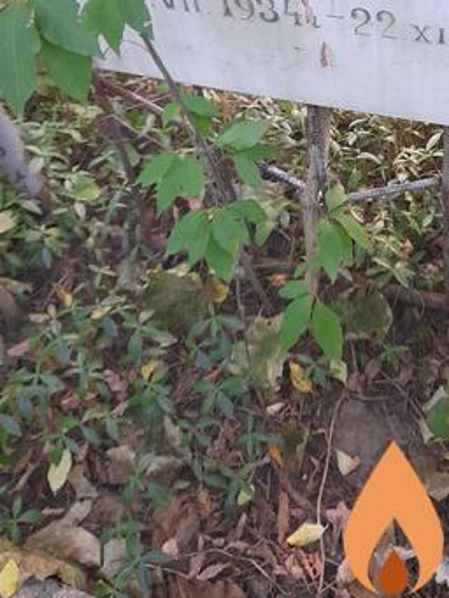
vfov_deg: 40.2
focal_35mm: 44
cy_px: 77
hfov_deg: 32.1
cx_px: 353
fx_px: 760
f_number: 2
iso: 400
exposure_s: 1/33
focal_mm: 4.6
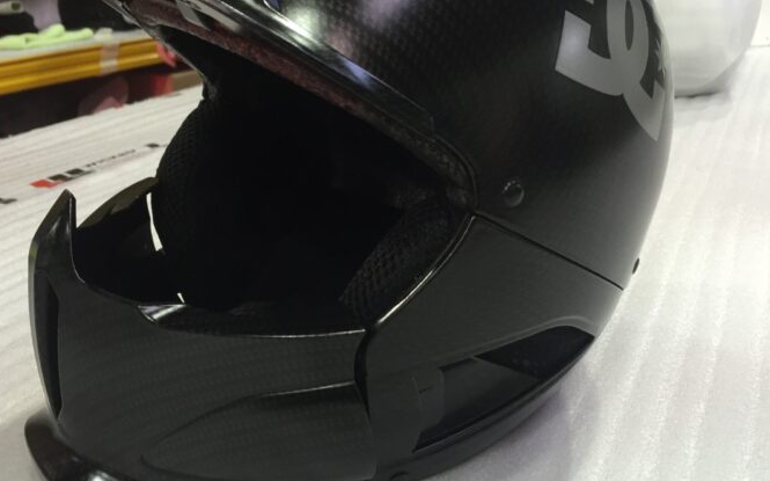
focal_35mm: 37
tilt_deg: -18.6
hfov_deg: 52.8
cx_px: 381
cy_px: 199
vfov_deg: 34.3
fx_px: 776
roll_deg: +2.0
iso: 100
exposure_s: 1/30
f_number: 2.2
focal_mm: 4.15
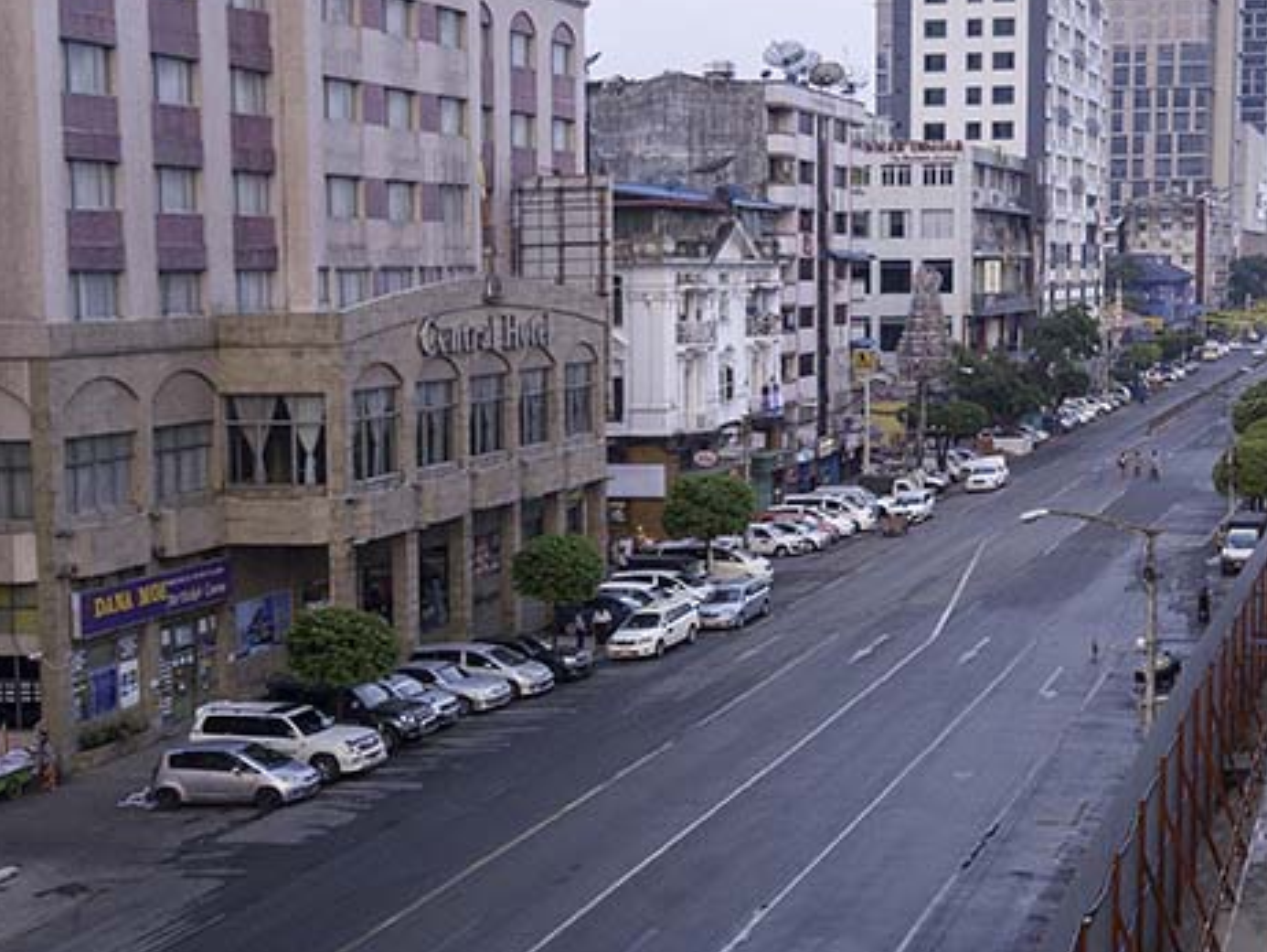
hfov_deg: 34.0
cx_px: 1081
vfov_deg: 27.0
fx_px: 1978
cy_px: 557
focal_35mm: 54
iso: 100
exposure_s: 1/100
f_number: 2.2
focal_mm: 4.73
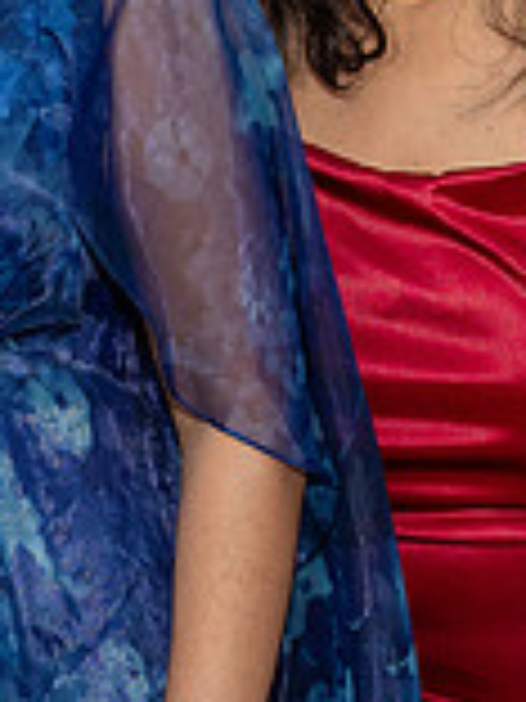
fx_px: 3140
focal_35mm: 155
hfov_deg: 9.4
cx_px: -196
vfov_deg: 12.6
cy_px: 35
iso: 800
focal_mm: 37
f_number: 8
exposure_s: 1/250
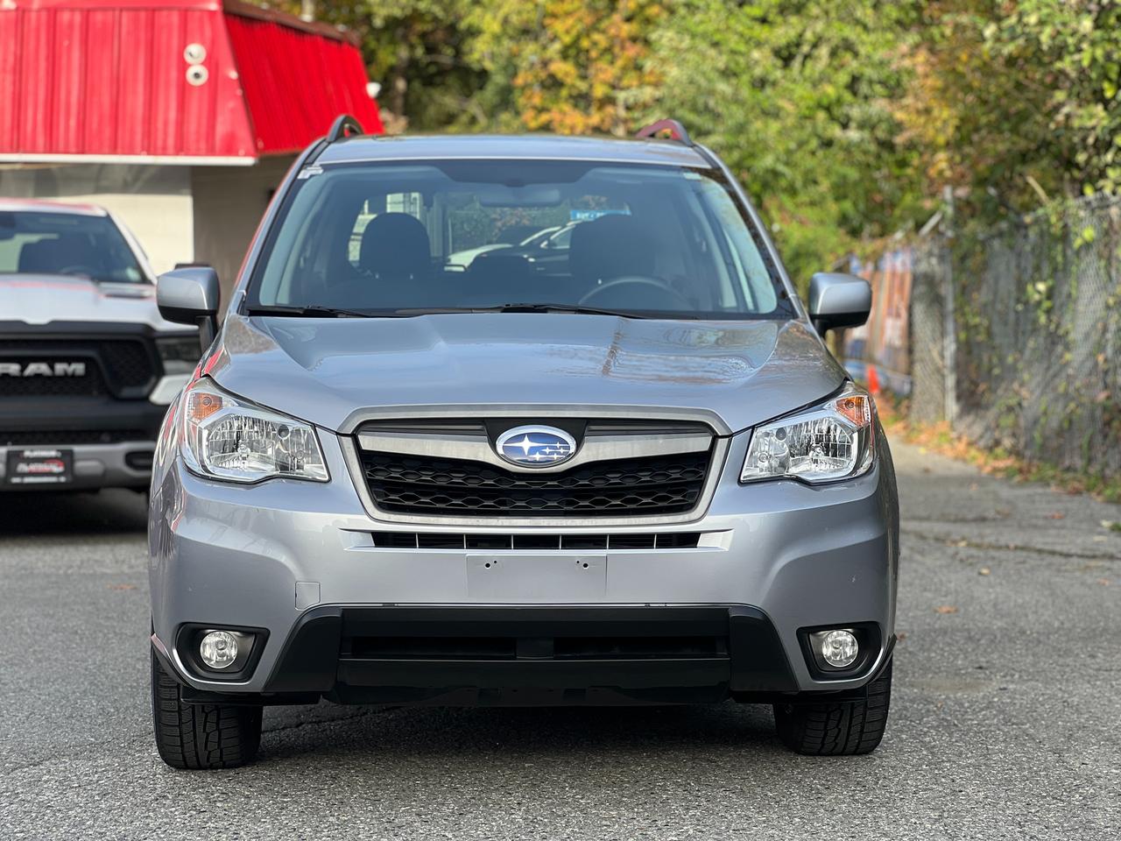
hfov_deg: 25.3
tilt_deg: -5.8
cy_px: 420
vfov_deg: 19.1
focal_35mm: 77
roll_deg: +0.0
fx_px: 2494
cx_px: 560
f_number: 2.8
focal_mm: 9
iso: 20
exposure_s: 1/128
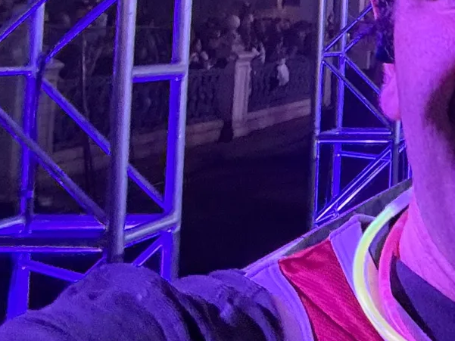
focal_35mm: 98
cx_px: 796
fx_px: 1288
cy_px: -82
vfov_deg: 14.6
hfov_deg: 16.9
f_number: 1.9
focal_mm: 2.69
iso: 80
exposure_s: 1/60
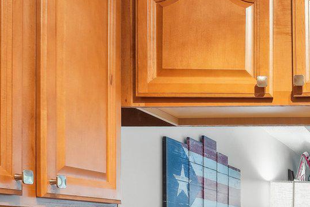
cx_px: 335
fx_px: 456
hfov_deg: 33.1
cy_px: 241
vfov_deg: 23.6
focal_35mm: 53
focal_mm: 14
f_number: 7.1
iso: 160
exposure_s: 1/2
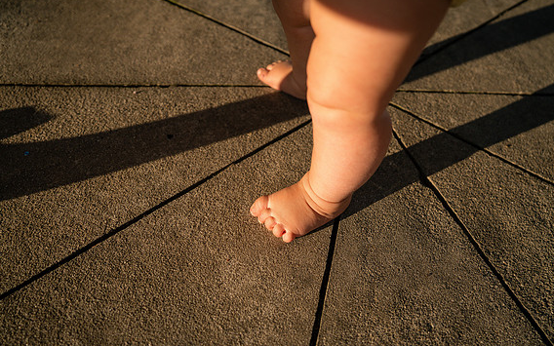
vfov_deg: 49.3
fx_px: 377
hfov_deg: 72.5
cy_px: 167
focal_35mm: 25
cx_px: 274
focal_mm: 24
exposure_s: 1/4000
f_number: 2.8
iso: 250
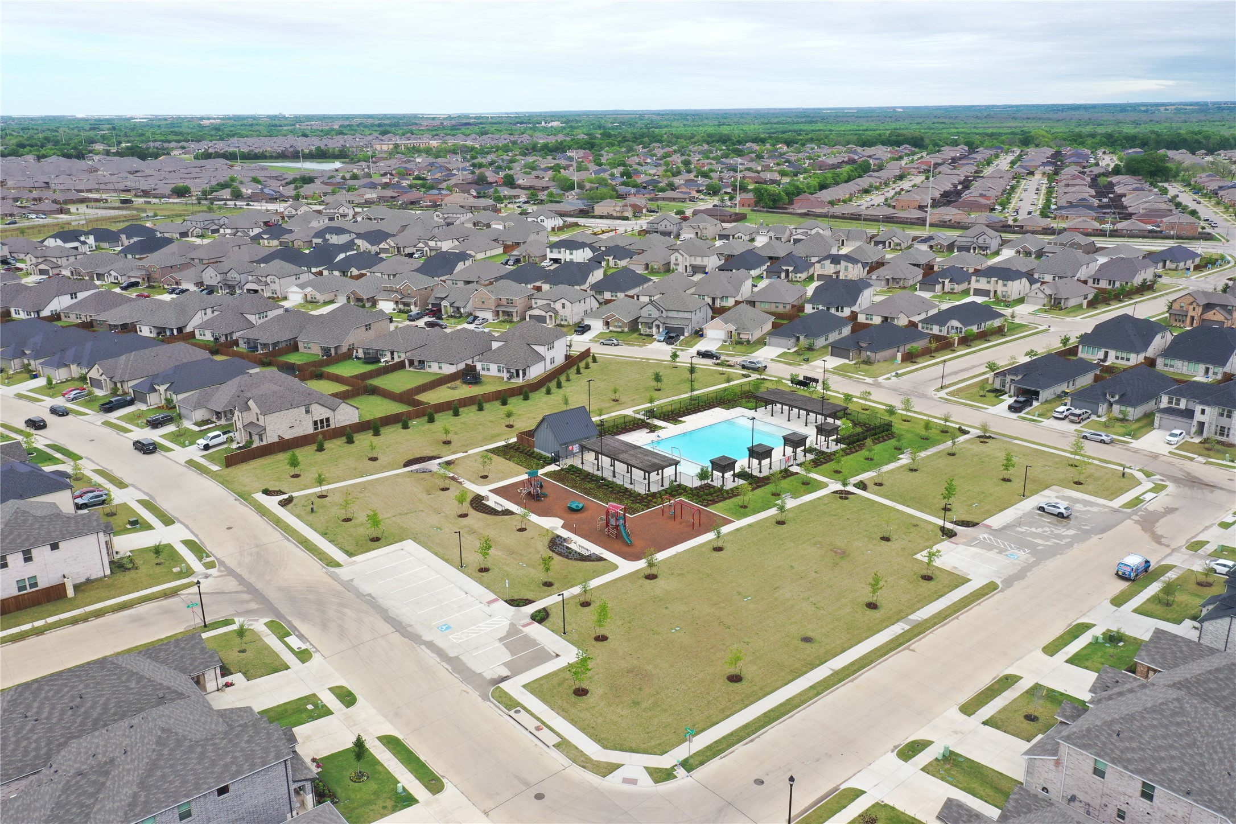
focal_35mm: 28
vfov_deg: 46.4
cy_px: 412
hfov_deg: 65.5
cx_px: 618
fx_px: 961
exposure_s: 1/200
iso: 100
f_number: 5.6
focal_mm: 10.26
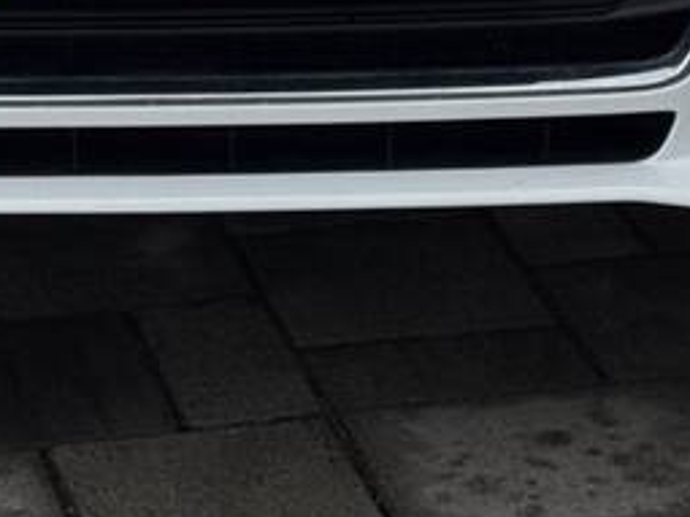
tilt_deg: -14.1
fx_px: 4503
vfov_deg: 6.3
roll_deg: +0.5
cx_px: 160
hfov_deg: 8.7
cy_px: -679
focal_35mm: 226
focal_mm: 6.76
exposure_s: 1/1395
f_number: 1.78
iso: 64
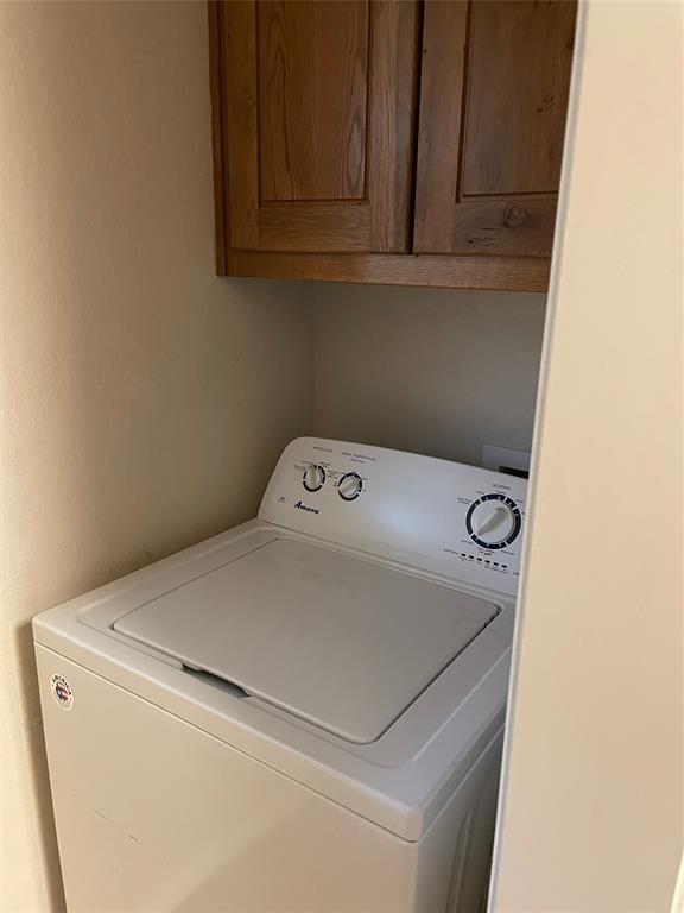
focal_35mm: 26
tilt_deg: -13.4
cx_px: 342
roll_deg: -2.4
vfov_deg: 67.3
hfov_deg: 53.1
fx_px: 685
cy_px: 456
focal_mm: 4.2
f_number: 1.6
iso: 500
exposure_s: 1/40
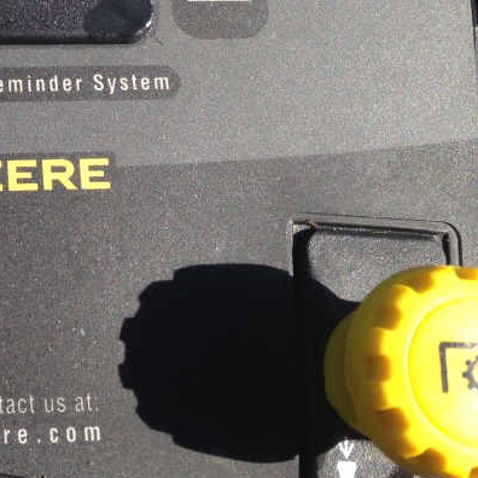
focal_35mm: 80
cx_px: -81
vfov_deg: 21.2
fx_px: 1250
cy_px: 48
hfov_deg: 20.4
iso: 50
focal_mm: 4.28
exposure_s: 1/863
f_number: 2.4
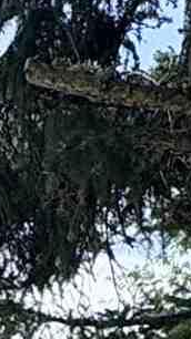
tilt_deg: -1.4
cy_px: 738
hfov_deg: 7.4
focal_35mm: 153
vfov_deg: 12.0
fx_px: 1378
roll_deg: +0.2
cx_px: -267
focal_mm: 2.22
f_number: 2.2
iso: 64
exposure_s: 1/1299
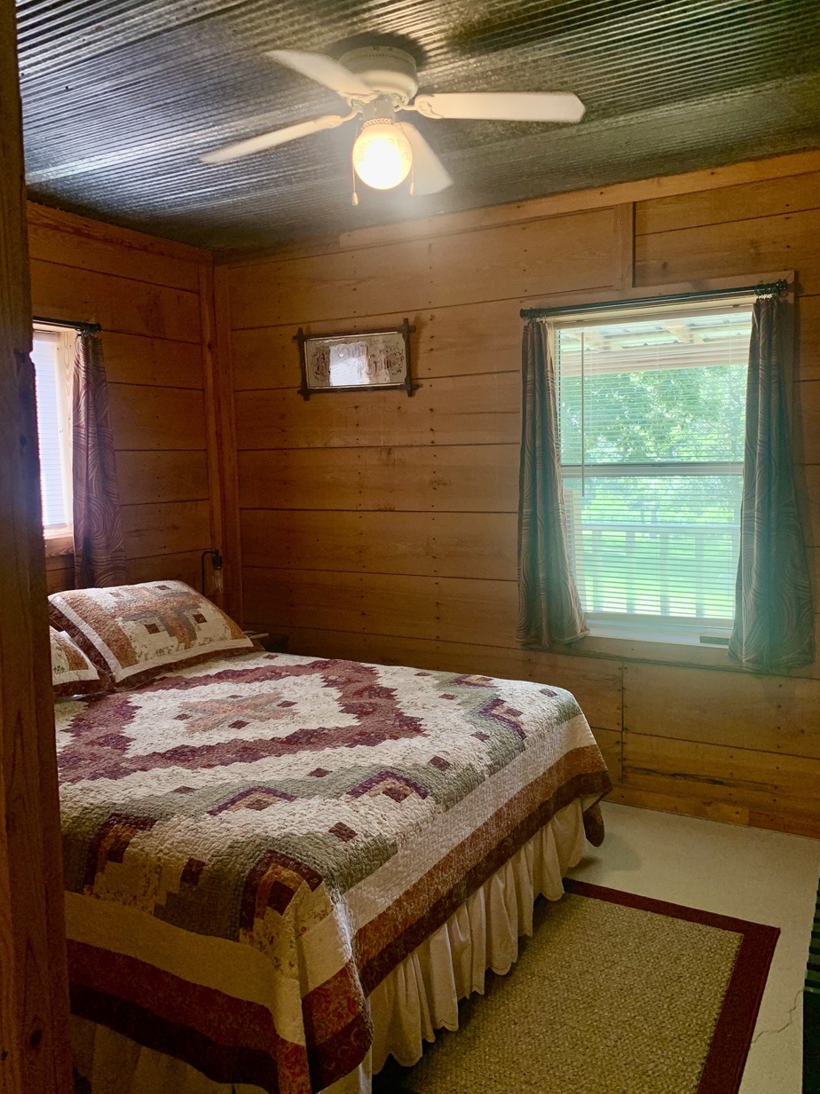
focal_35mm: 27
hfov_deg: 51.3
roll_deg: +1.4
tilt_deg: -3.4
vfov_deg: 65.3
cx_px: 419
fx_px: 853
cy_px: 536
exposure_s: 1/120
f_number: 1.8
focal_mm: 4.25
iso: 80
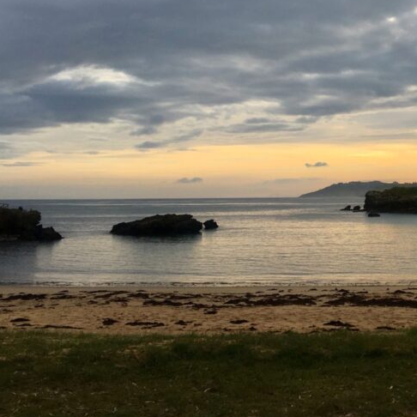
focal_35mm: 54
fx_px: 736
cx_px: 385
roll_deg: +0.6
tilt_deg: +7.4
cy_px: 98
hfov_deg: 30.1
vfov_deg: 31.0
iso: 25
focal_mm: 4.15
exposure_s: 1/999
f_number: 2.2
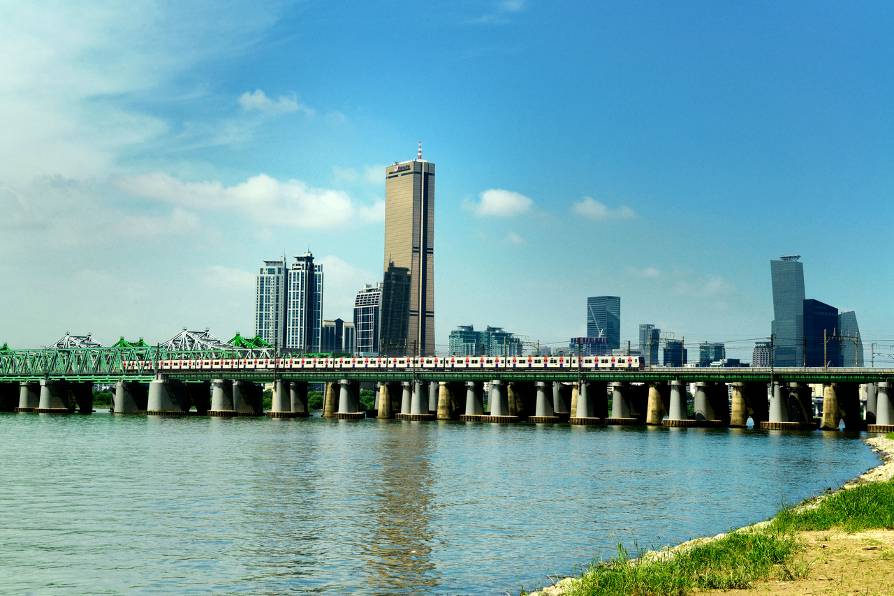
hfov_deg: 33.4
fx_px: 1490
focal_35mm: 60
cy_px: 298
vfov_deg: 22.6
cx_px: 447
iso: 250
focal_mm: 60
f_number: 16
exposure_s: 1/125
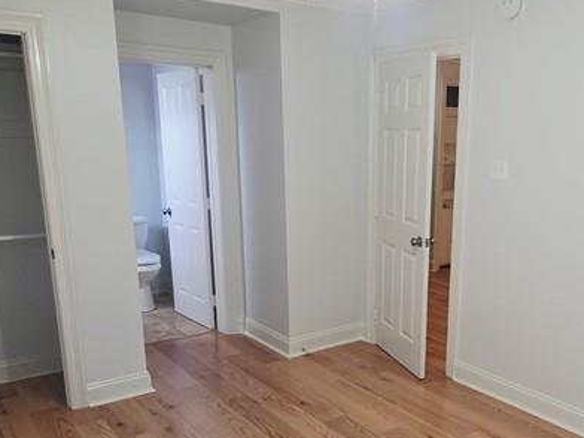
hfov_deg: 53.2
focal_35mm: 34
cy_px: 293
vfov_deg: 41.2
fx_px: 574
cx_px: 374
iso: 250
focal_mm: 2.2
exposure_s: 1/120
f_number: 1.9
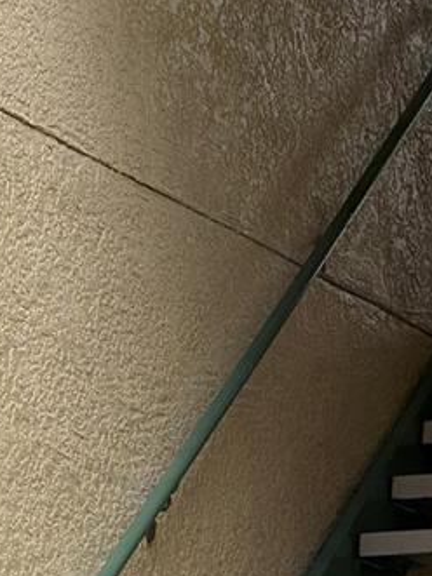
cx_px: -51
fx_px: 6044
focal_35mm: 363
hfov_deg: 4.1
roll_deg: +0.2
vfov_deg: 5.4
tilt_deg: +5.8
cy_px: 613
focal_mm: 16.89
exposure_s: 1/333
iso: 50
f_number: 2.8
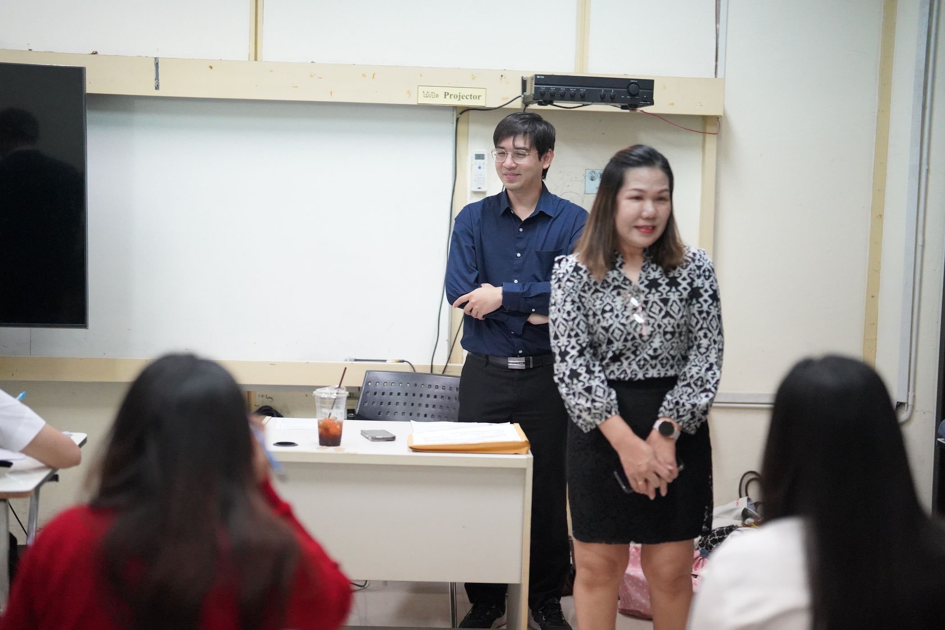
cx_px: 472
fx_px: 1312
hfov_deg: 39.6
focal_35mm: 50
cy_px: 315
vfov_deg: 27.0
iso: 10000
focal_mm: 50
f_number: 1.2
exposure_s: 1/3200
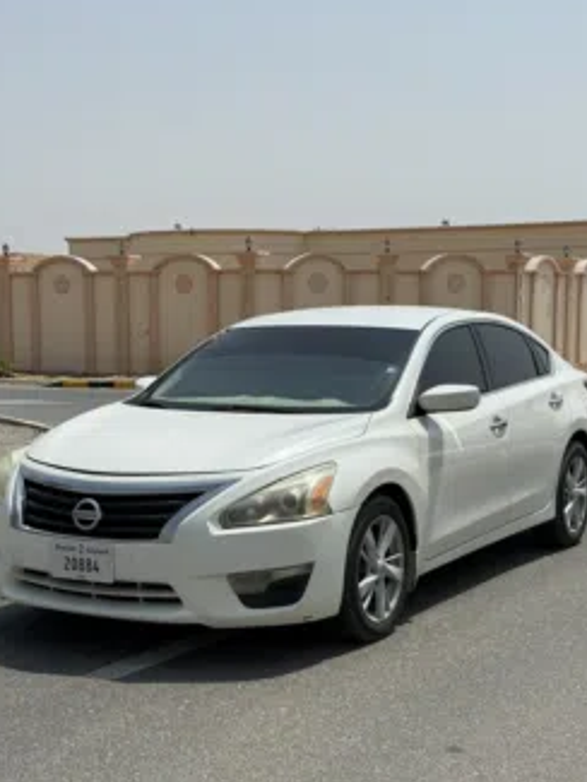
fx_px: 1333
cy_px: 457
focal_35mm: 59
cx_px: 289
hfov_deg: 24.8
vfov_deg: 32.6
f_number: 1.78
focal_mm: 6.76
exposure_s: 1/11364
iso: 64
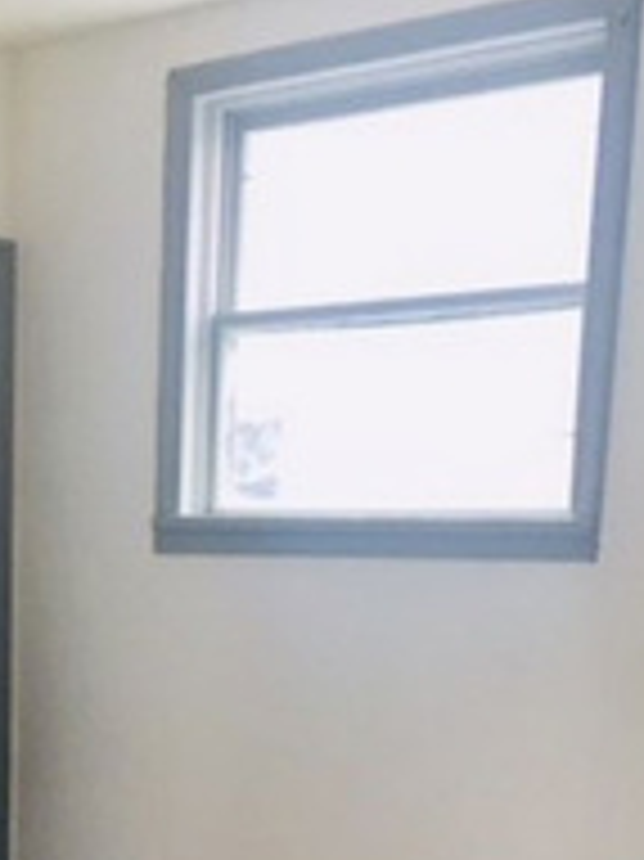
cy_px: 892
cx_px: -32
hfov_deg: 19.4
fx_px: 1813
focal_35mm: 73
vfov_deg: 25.2
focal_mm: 4.15
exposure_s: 1/30
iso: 40
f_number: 2.2
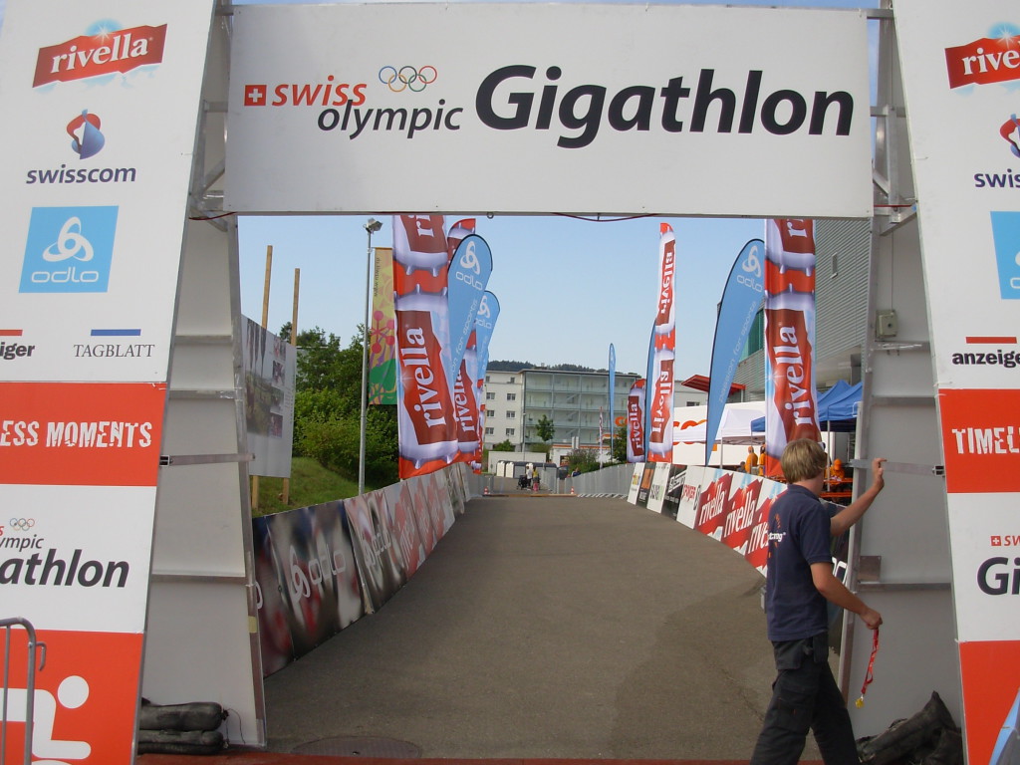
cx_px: 510
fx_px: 1120
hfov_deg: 49.0
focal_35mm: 38
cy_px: 382
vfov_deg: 37.7
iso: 50
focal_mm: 6.3
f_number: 2.9
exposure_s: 1/995
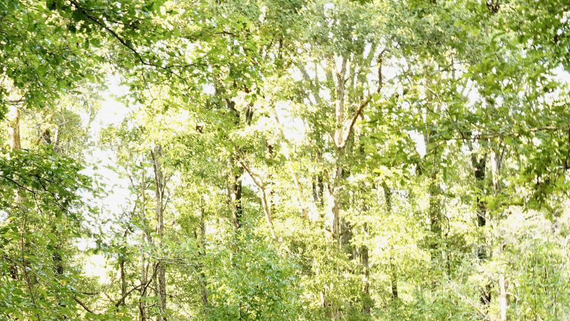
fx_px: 1088
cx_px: 289
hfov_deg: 29.4
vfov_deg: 15.0
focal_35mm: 72
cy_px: 534
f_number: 6.3
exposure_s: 1/20
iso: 640
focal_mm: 24
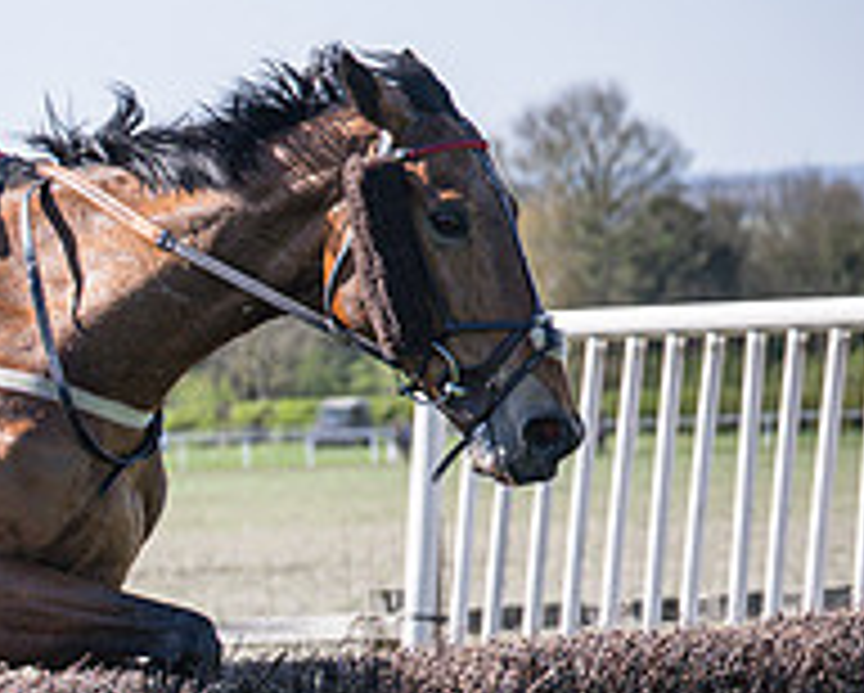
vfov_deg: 5.7
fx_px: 6988
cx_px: -413
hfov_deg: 7.0
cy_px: 599
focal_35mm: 273
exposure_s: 1/1600
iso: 200
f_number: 4
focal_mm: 70
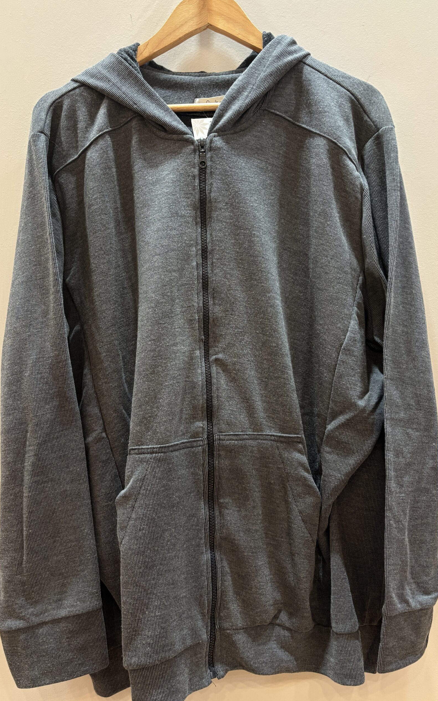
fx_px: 535
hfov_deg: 44.5
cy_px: 355
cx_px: 217
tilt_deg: -2.3
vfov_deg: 66.5
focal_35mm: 28
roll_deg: +1.0
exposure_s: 1/50
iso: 250
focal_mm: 5.96
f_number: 1.6
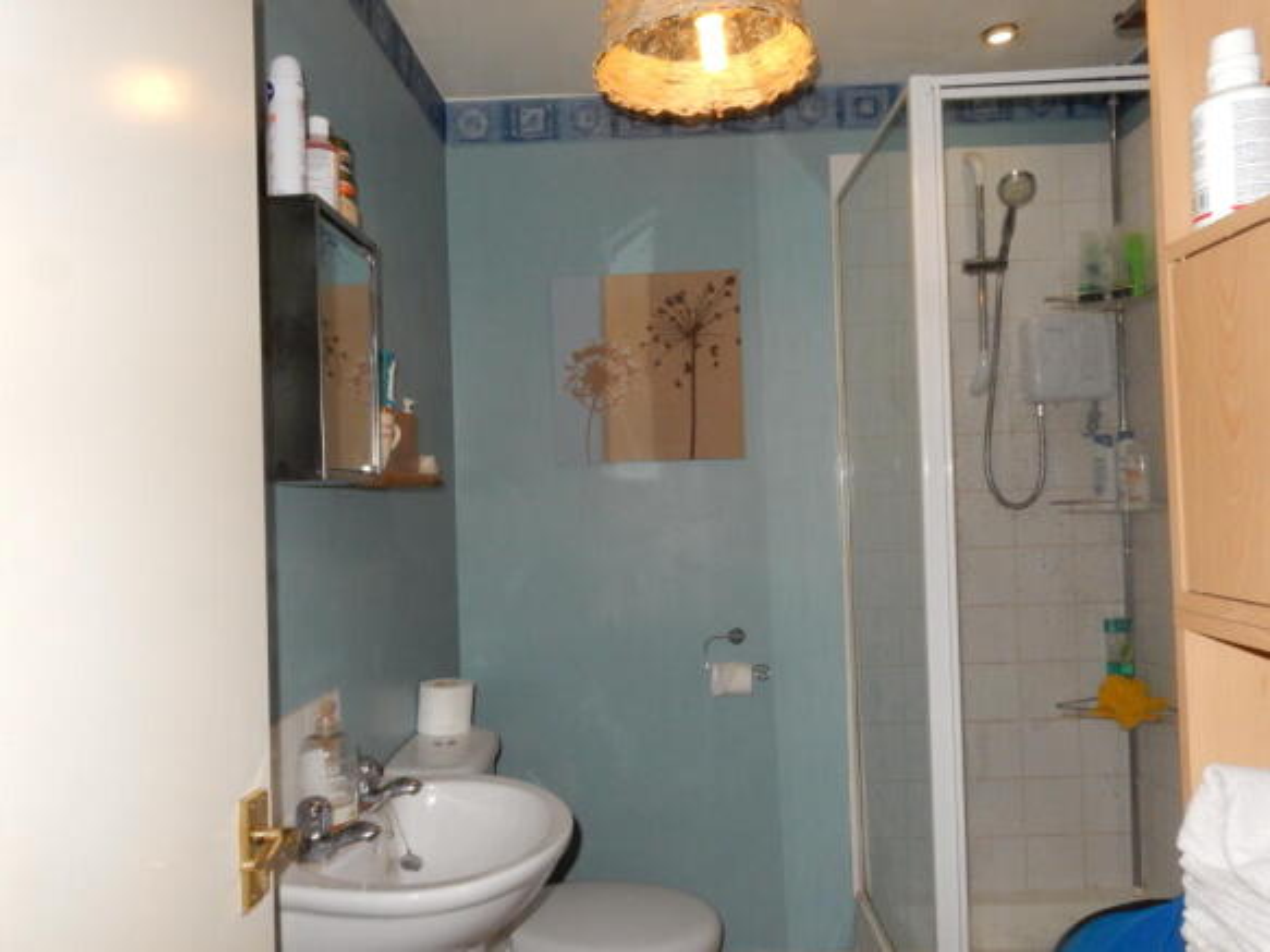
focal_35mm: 25
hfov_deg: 69.4
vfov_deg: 54.9
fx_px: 917
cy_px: 476
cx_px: 635
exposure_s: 1/30
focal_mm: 4.5
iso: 500
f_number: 8
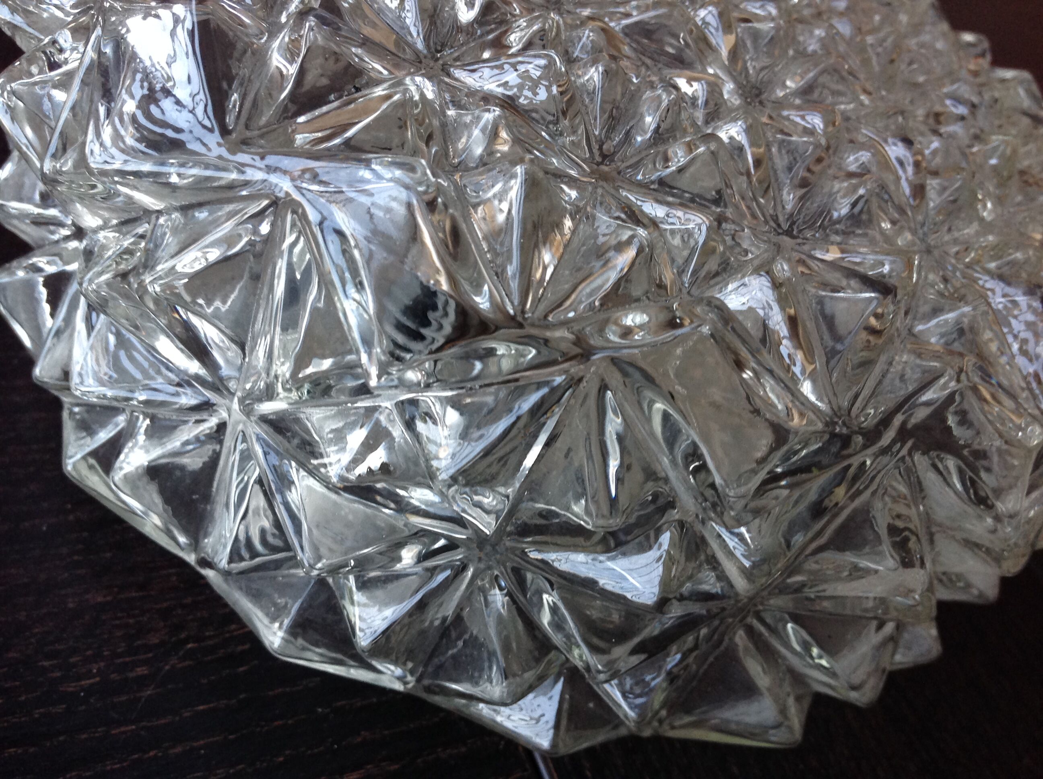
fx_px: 1053
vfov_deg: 40.6
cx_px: 522
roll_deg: -27.1
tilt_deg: -40.2
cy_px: 390
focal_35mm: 35
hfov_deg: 52.7
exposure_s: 1/17
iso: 125
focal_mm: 4.28
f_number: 2.4
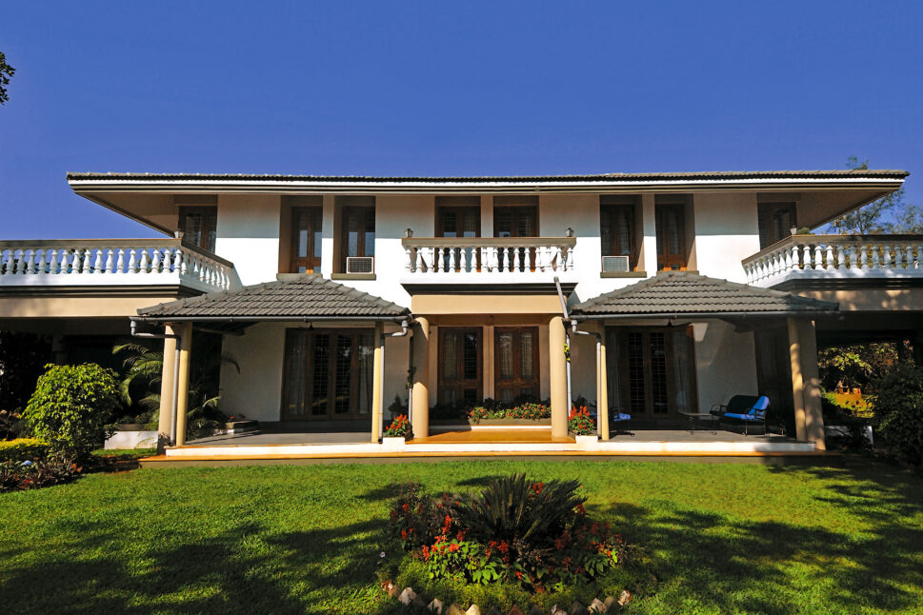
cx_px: 480
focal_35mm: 19
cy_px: 318
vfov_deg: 64.5
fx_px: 487
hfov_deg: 86.9
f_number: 20
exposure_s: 1/160
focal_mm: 12
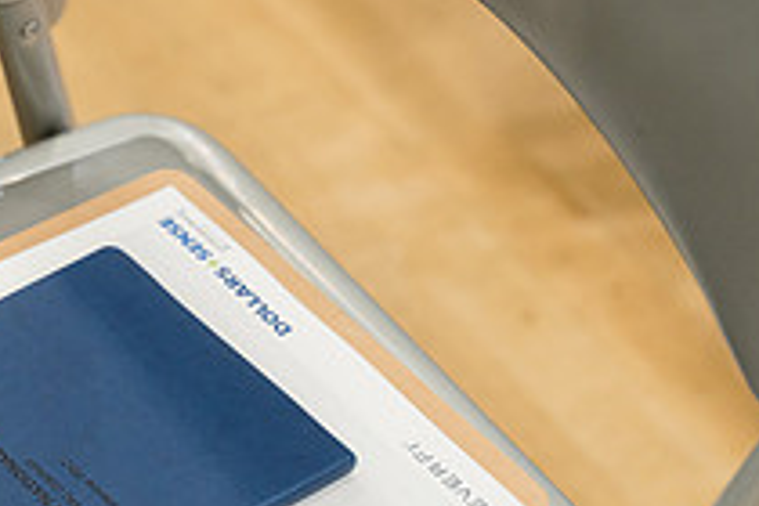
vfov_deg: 8.2
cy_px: 255
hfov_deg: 11.9
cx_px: -220
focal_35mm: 168
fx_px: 3542
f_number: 2.8
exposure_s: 1/250
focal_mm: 60.8
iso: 1600
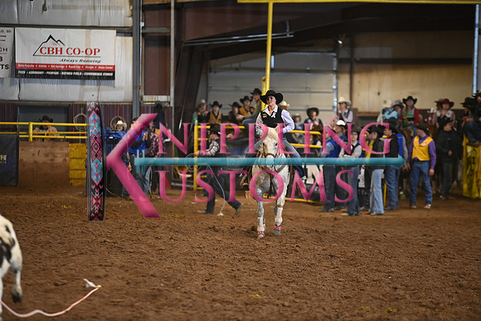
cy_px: 160
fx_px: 2673
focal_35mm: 200
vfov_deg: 6.9
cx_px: 240
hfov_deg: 10.3
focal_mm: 200
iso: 3200
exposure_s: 1/250
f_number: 2.8
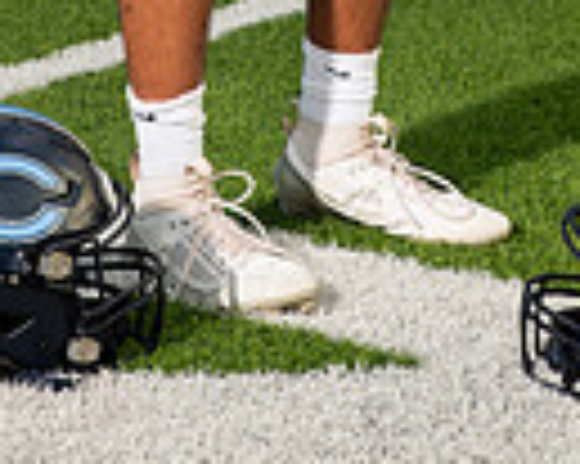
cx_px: 319
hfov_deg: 10.7
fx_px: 3088
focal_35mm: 180
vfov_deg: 8.1
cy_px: -532
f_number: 7.1
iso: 200
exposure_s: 1/320
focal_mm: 55
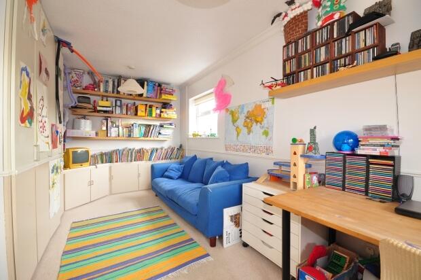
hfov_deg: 100.4
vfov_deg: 77.2
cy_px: 140
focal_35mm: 15
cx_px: 210
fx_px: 175
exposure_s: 1.6
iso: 200
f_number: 11
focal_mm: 10
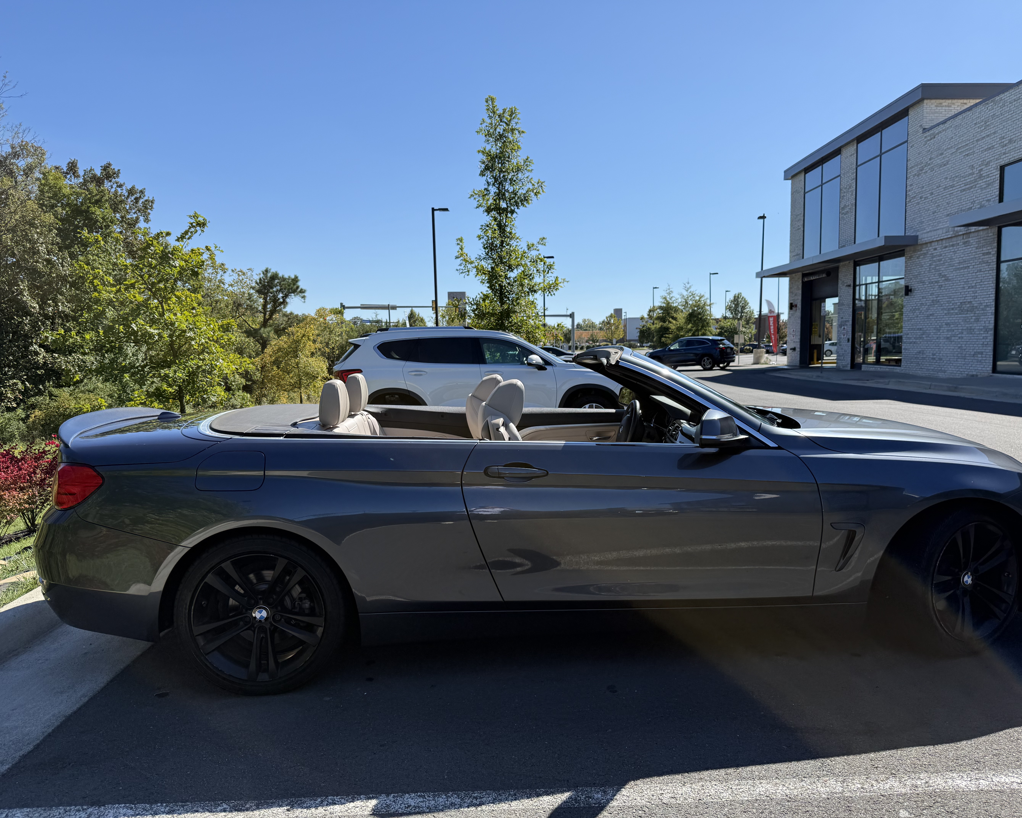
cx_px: 539
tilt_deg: -4.8
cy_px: 409
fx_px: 756
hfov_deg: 68.0
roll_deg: +1.9
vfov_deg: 56.8
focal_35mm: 25
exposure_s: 1/4167
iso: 80
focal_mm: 6.76
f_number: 1.78
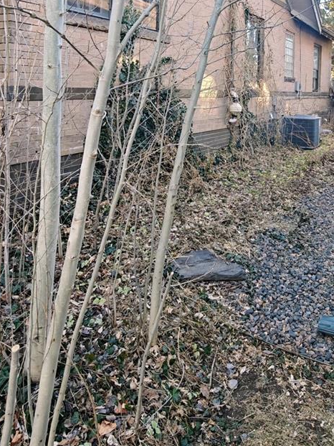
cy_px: 96
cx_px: 209
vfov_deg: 57.5
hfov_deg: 47.8
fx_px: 373
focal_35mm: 29
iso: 320
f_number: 2
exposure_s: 1/119
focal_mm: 2.3
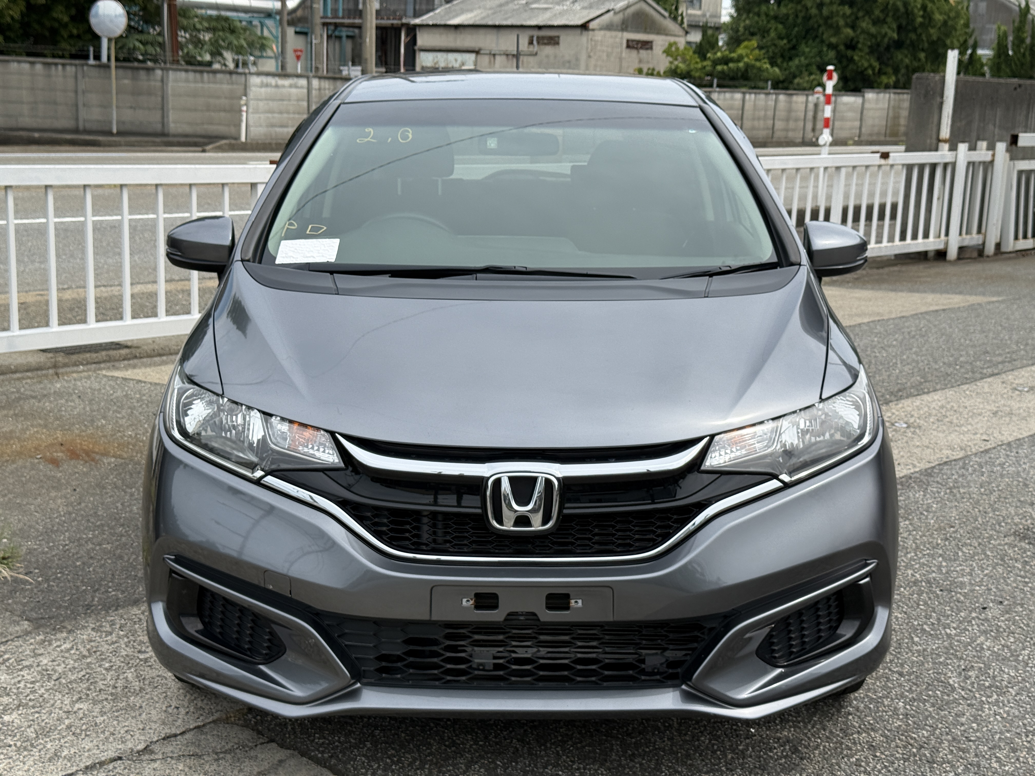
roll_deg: -2.3
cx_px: 518
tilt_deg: -11.7
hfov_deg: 39.7
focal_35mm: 48
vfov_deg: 30.3
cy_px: 388
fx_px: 1435
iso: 80
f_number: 1.78
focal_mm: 6.76
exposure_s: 1/3704
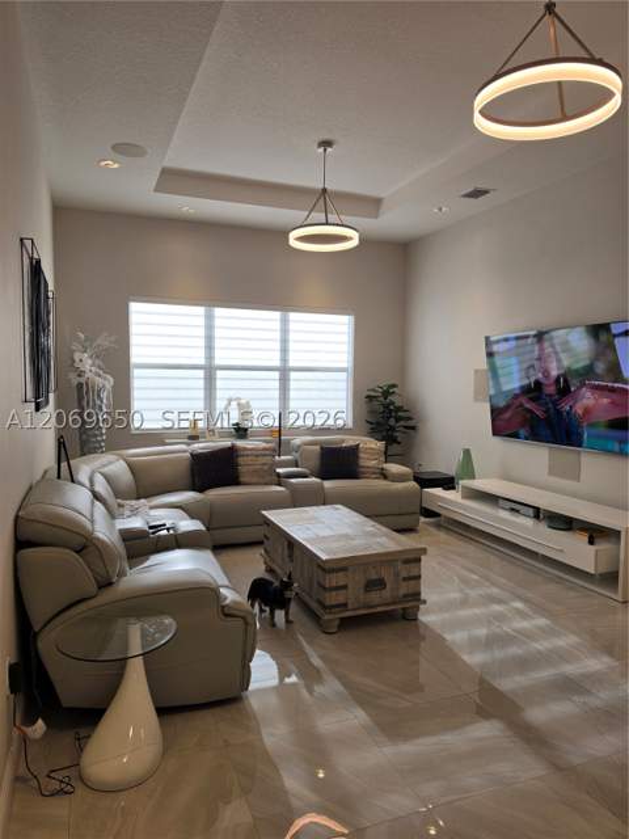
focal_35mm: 23
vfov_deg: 73.9
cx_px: 314
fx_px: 557
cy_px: 420
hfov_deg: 58.9
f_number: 1.4
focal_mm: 6.5
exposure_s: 1/129
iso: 10
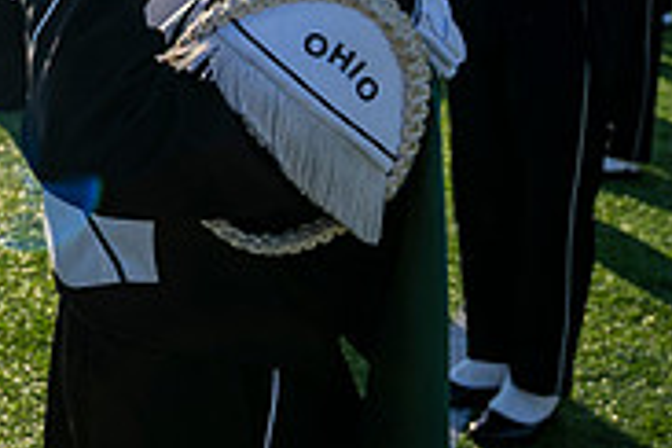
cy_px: -189
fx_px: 1419
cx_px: -165
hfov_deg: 23.9
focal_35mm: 76
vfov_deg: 16.6
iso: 80
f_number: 4
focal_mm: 24
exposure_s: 1/800
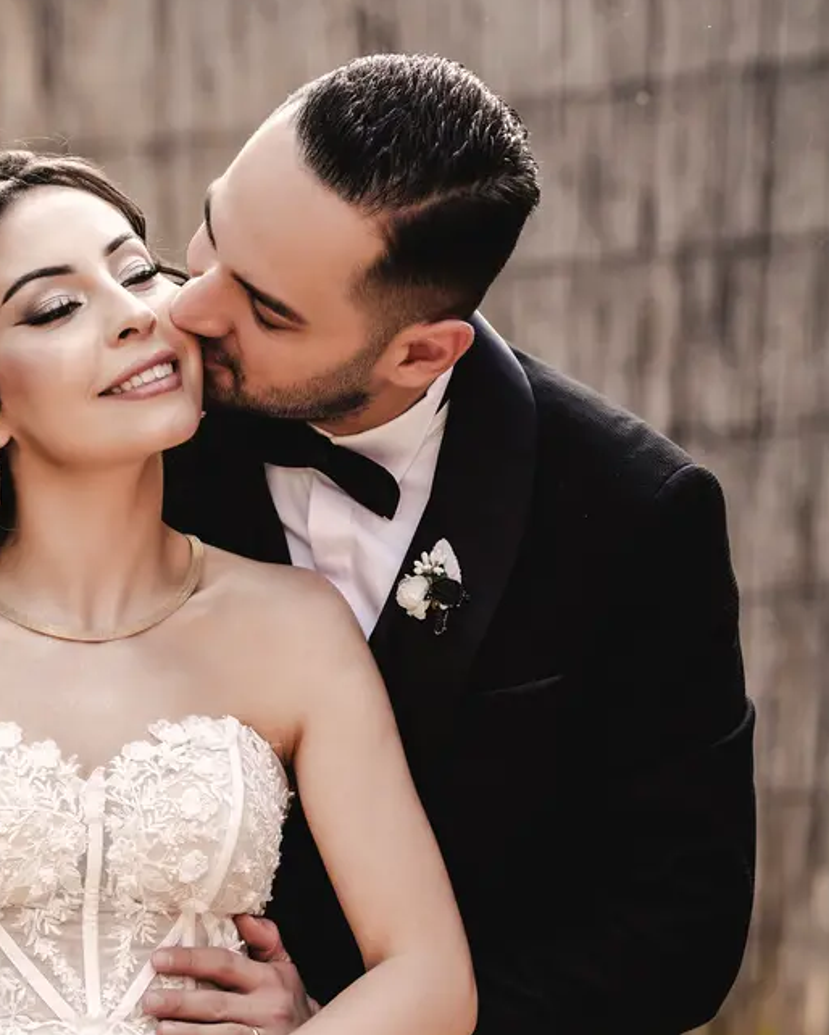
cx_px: 200
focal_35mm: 174
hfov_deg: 8.9
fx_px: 5334
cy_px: 727
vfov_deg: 11.1
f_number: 2.8
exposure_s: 1/400
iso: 160
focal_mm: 85
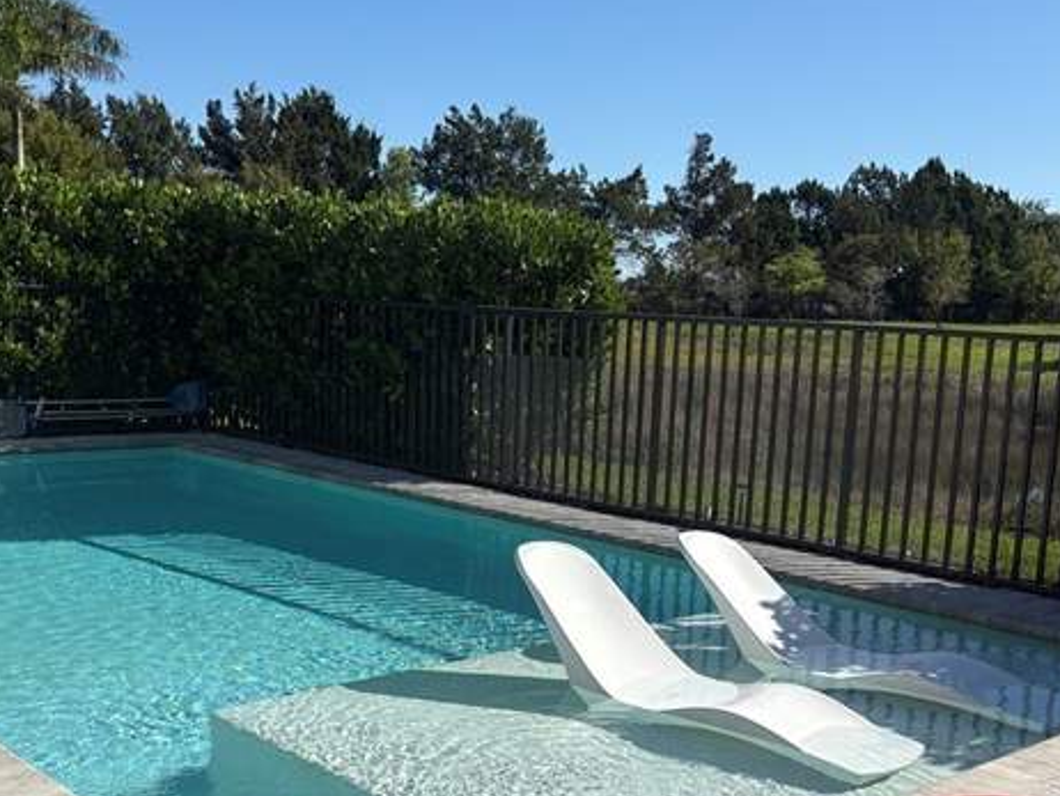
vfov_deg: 32.0
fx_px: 1379
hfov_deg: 42.0
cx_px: 496
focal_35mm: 45
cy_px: 530
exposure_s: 1/5348
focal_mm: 5.96
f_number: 1.6
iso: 50
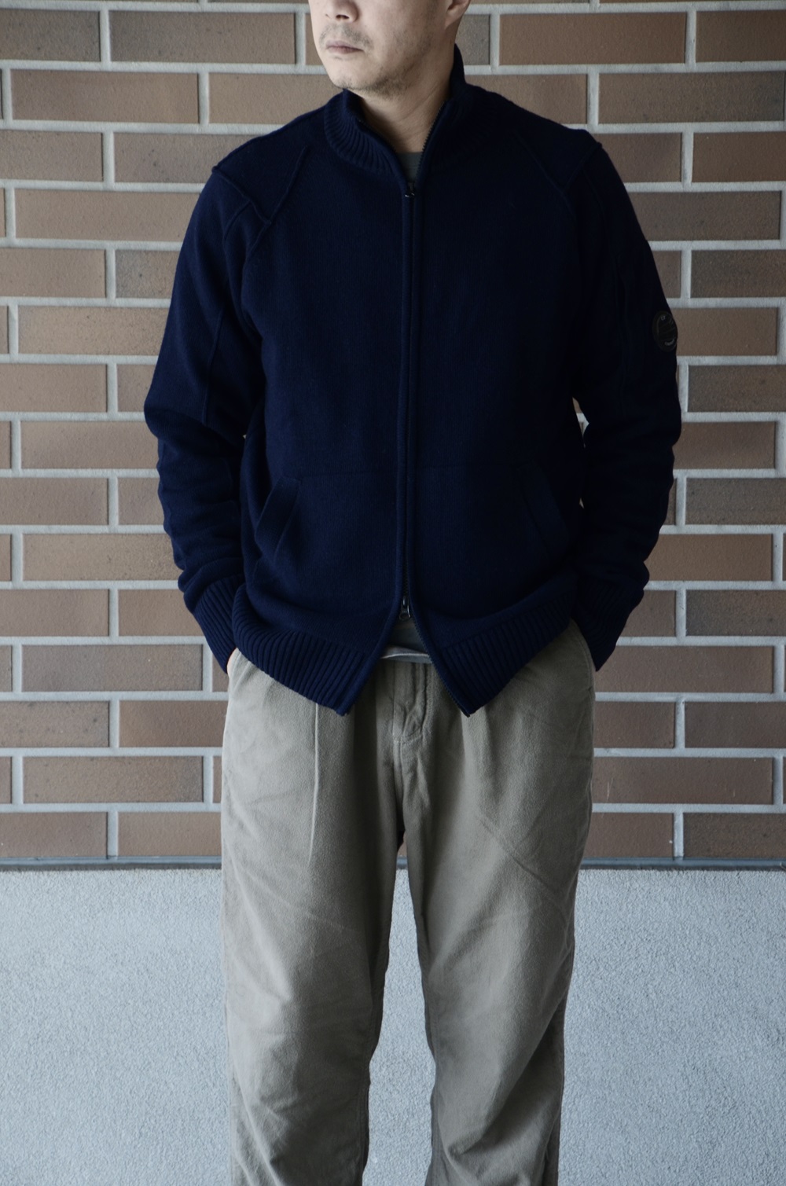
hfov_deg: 9.1
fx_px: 4933
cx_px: 393
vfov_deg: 13.7
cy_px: 593
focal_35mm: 150
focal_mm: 100
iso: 400
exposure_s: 1/100
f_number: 6.3
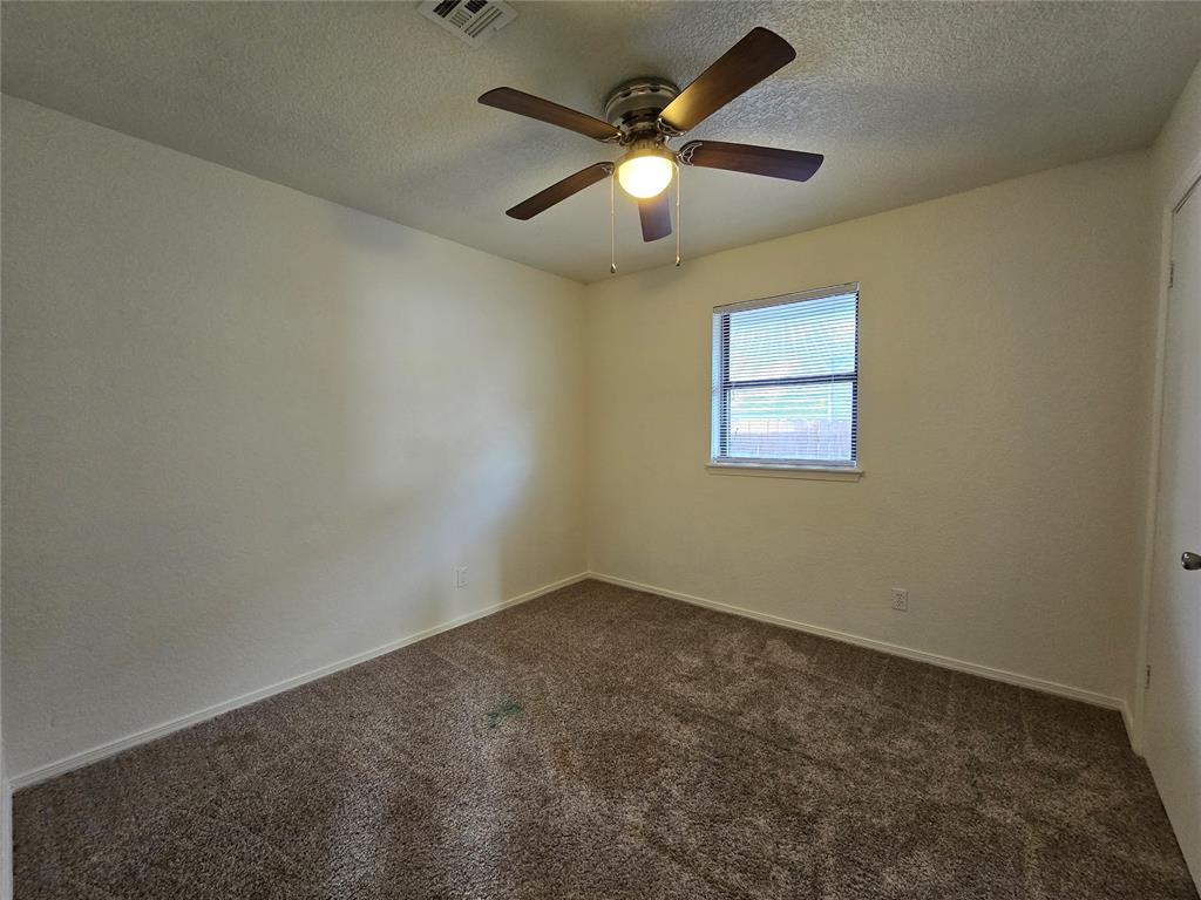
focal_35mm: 13
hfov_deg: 106.2
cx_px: 600
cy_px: 450
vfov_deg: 89.9
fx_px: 451
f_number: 2.2
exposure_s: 1/60
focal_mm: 2.2
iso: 160
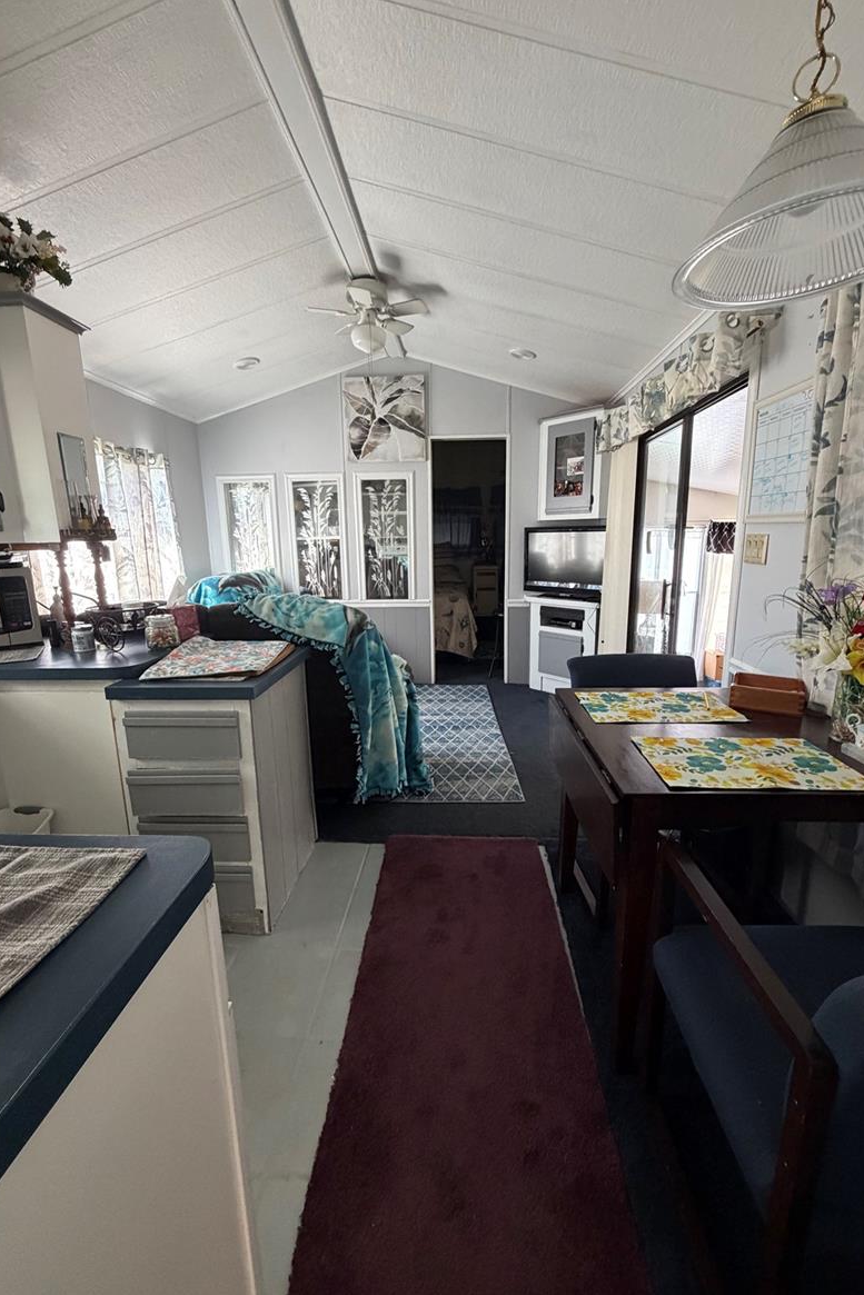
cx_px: 435
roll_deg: +1.0
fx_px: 540
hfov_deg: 77.3
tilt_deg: -10.8
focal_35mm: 15
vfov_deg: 100.4
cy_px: 648
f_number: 2.2
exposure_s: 1/60
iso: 320
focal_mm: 2.22
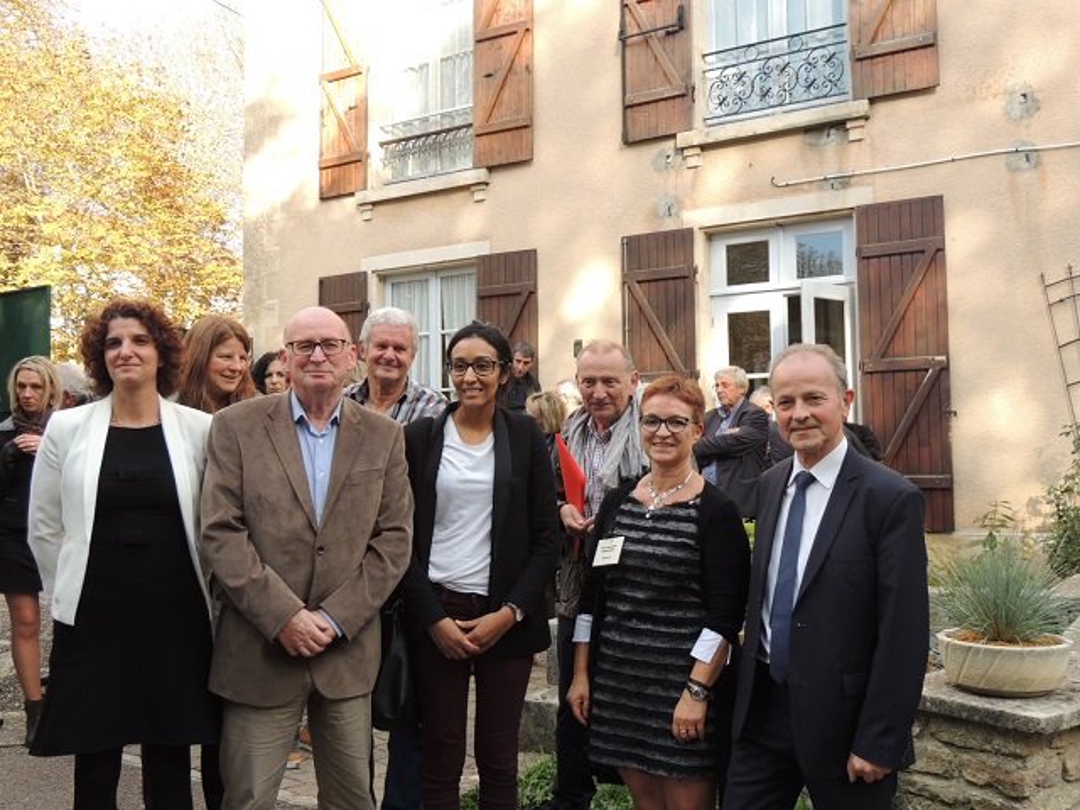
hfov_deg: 52.6
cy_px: 405
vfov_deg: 40.7
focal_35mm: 35
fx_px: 1092
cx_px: 540
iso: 100
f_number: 3.3
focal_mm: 6.2
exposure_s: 1/160
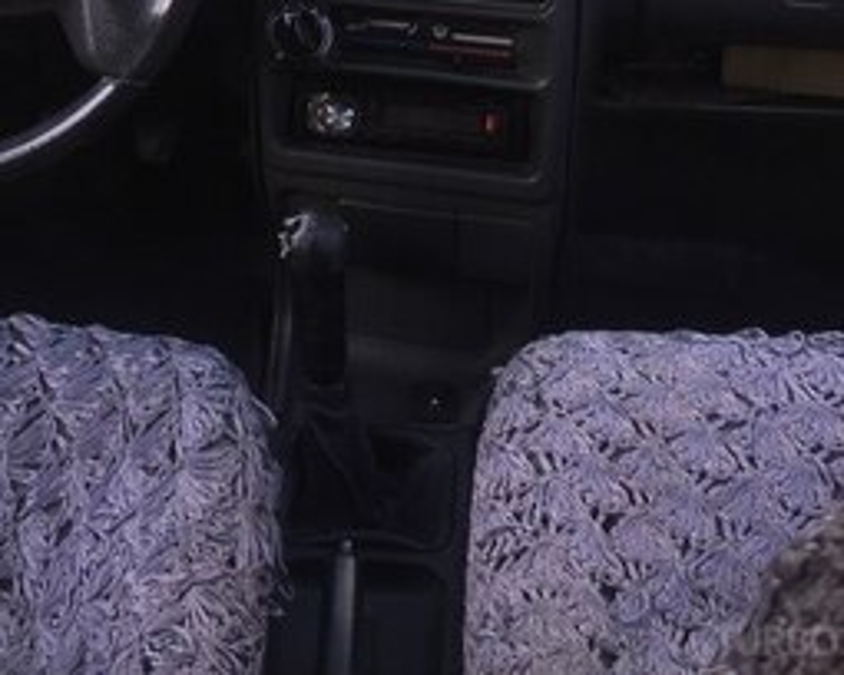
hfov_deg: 33.9
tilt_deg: -12.6
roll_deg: +0.5
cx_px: 298
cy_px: -136
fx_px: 1374
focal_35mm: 55
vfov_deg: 24.9
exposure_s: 1/100
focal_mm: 4.15
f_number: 2.2
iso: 32
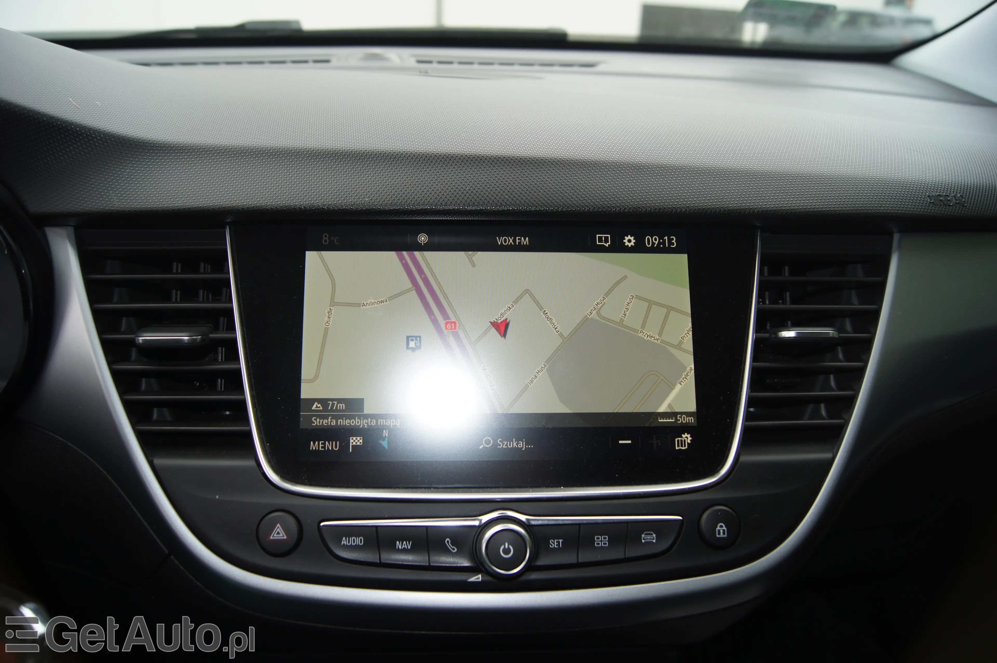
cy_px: 332
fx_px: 747
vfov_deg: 47.9
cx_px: 498
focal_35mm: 27
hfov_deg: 67.4
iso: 100
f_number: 4.5
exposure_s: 1/80
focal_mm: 18
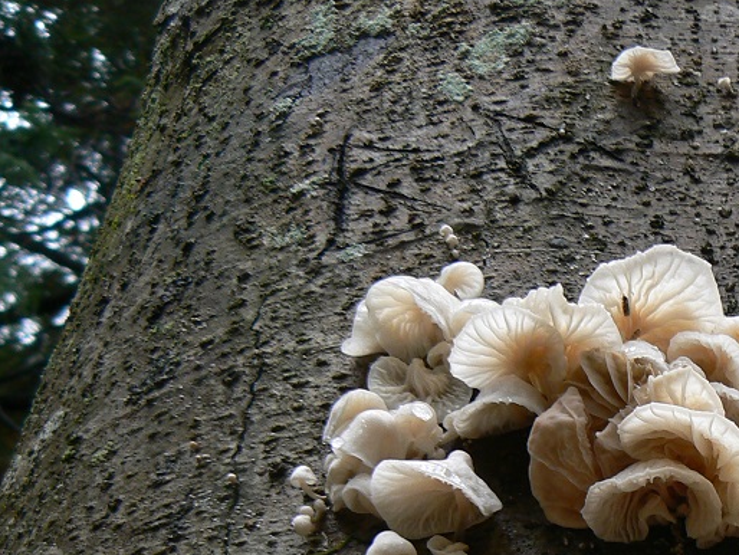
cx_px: 736
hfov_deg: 22.4
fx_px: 1794
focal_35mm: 84
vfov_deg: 16.9
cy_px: 637
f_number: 4
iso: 80
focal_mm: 6
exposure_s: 1/60
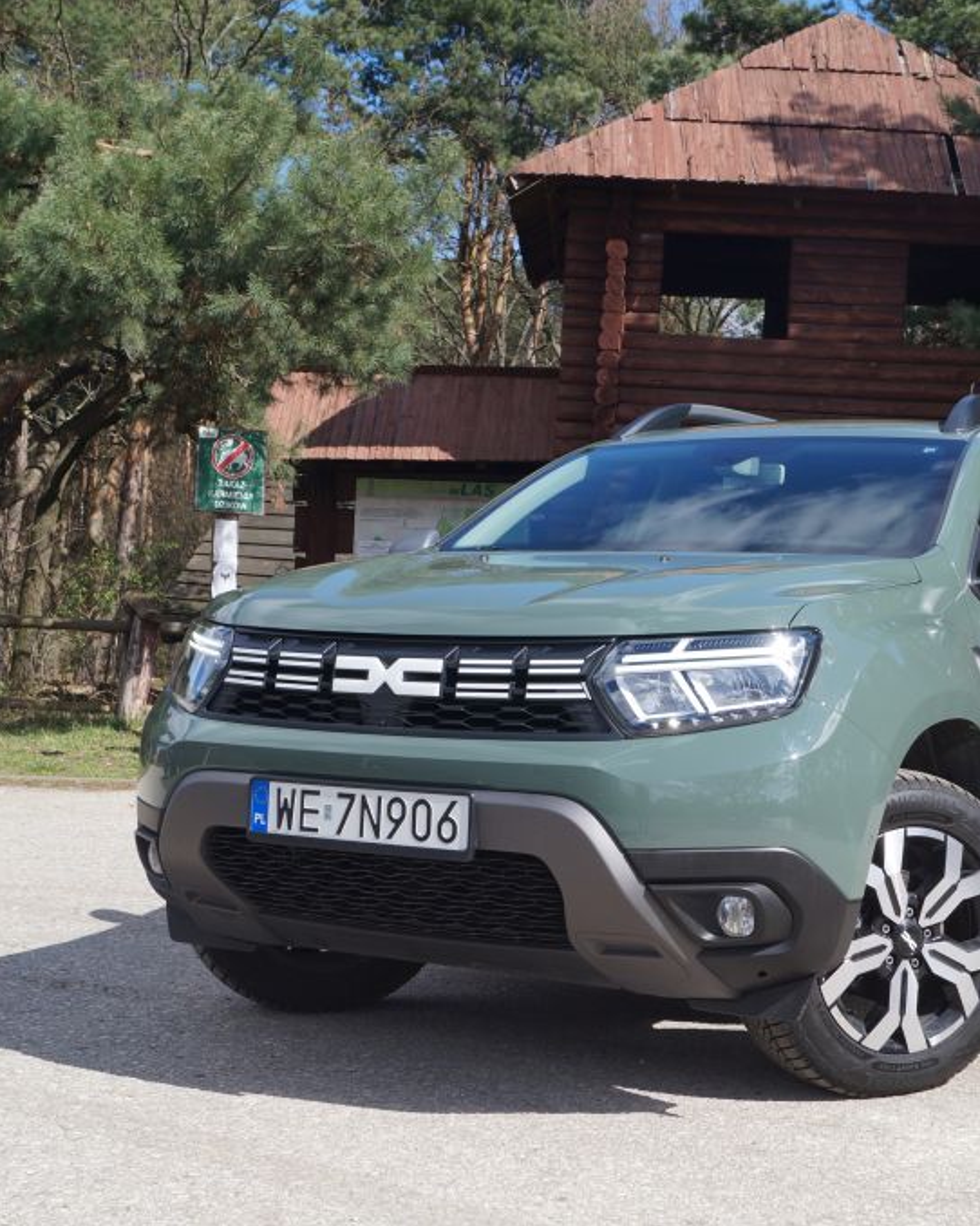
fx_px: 1850
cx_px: 664
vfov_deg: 36.7
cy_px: 613
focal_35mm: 51
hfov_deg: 29.4
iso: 100
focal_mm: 24
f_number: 8
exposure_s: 1/250
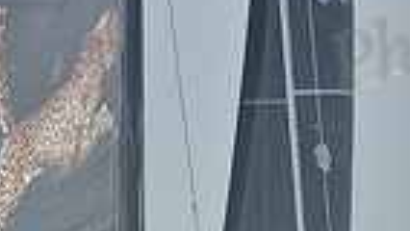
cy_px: 472
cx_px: 185
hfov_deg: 1.8
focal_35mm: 1201
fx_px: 13062
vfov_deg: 1.0
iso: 280
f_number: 8
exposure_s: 1/1000
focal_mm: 280
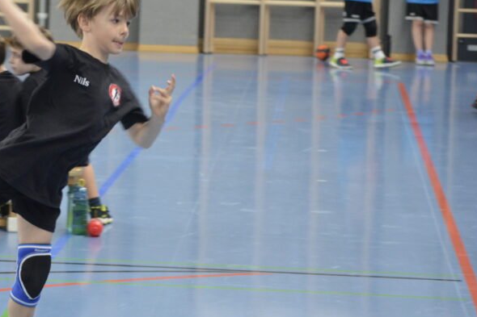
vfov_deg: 6.2
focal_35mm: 221
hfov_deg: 9.3
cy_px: 137
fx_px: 2925
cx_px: 117
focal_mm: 85
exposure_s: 1/200
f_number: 4.2
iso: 1600
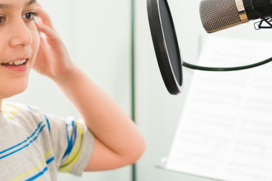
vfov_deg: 11.8
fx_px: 876
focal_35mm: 116
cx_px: 209
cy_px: 141
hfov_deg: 17.5
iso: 500
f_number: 1.8
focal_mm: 35
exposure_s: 1/125
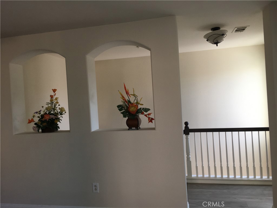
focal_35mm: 29
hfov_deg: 61.7
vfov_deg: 48.2
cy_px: 104
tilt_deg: +0.2
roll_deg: +3.8
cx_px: 138
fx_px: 232
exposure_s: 1/60
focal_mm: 4.15
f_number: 2.2
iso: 32
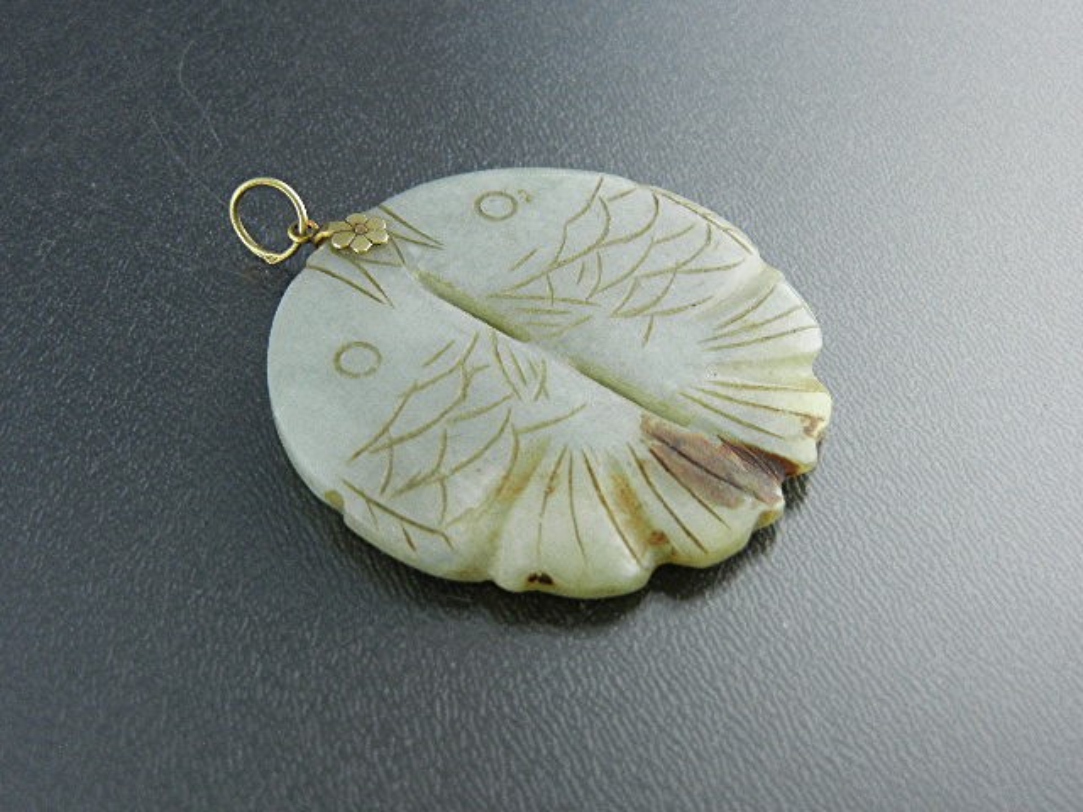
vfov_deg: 32.2
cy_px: 406
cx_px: 542
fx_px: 1408
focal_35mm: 45
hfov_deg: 42.1
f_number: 3.8
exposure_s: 1/17
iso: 400
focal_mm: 8.1
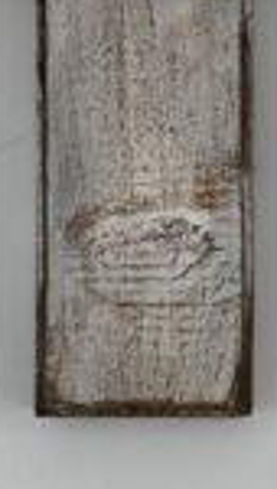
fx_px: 2896
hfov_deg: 5.5
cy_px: -42
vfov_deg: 9.6
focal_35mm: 223
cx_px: 209
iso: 32
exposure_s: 1/307
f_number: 2.8
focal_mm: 9
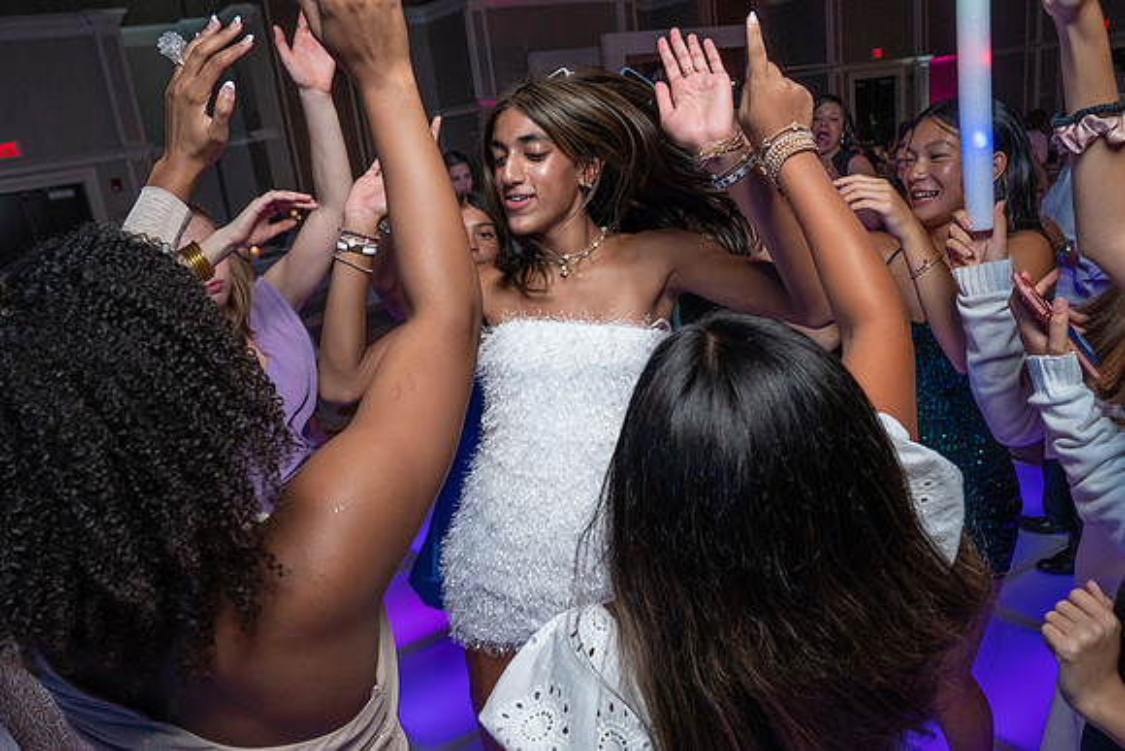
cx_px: 545
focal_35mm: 28
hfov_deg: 64.7
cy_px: 443
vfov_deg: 45.6
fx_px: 888
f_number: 5.6
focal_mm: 24
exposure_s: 1/200
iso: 2000
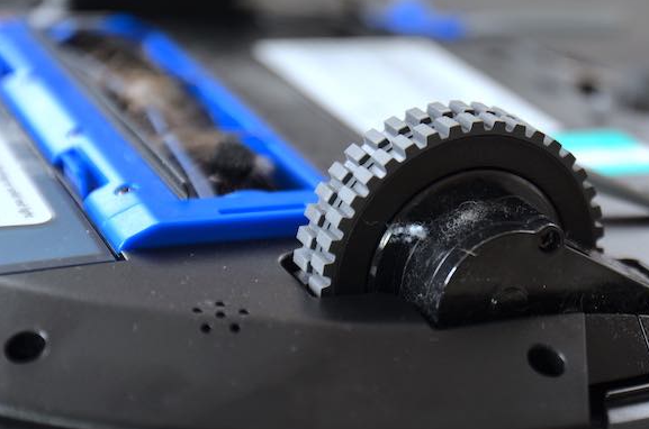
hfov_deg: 19.6
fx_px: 1871
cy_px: 204
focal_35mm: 104
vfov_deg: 13.1
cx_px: 448
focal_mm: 50
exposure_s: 2.5
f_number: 2.8
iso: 100
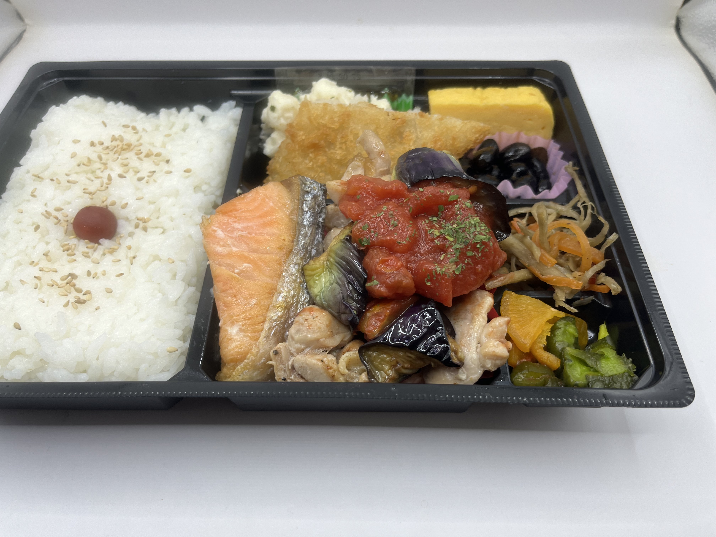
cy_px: 268
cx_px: 358
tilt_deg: -51.8
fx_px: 538
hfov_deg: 67.3
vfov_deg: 53.1
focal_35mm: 26
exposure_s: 1/124
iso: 32
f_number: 1.6
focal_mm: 5.1
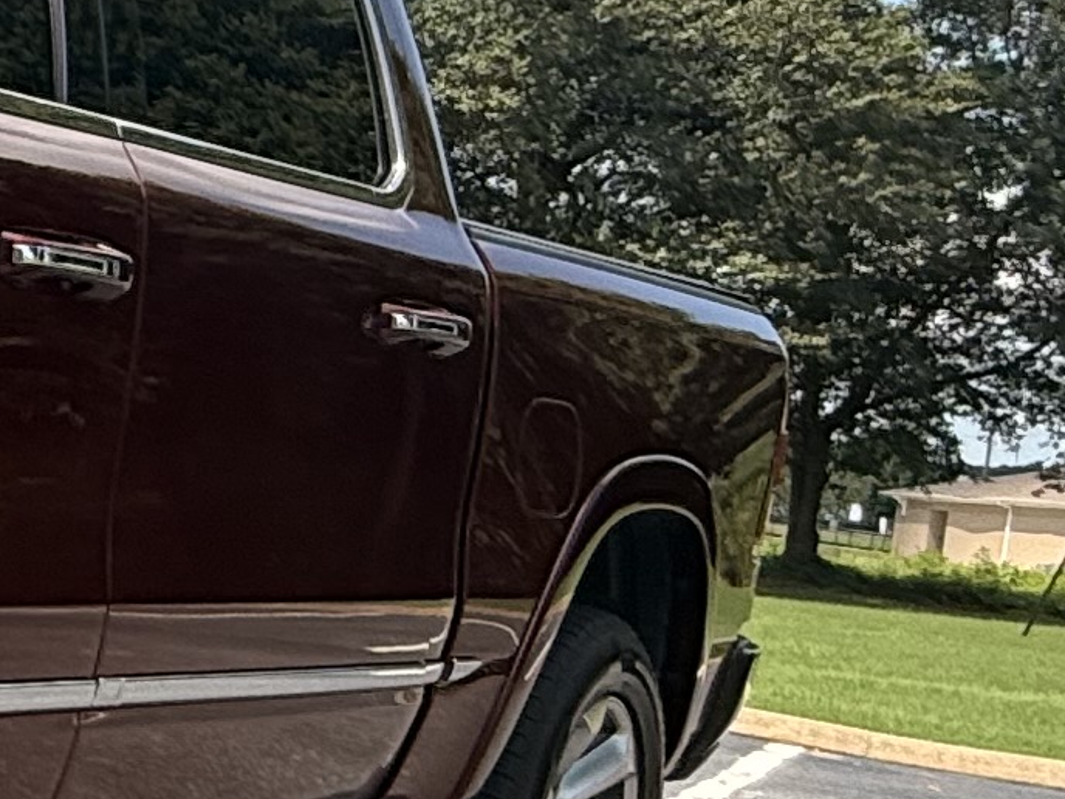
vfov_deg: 17.9
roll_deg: -4.6
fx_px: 2523
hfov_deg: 17.9
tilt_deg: -3.2
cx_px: -966
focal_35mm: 82
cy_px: 537
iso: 64
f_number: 2.2
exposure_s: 1/549
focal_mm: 2.22
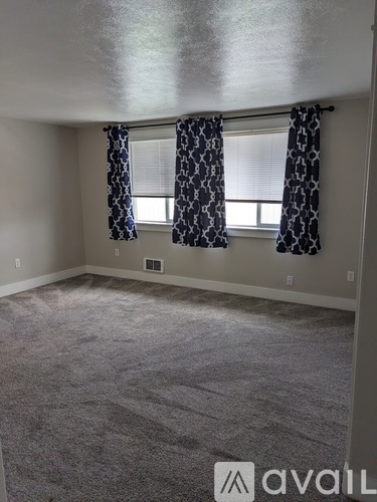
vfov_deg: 65.3
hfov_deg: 51.4
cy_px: 251
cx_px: 188
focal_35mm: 27
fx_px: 392
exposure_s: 1/141
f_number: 1.73
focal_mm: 4.38
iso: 52
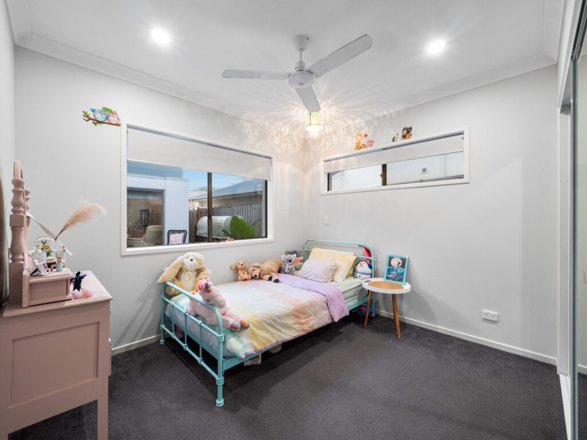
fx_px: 237
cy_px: 220
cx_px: 294
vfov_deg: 85.7
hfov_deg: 102.1
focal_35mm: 14
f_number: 8
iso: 400
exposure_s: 1/2.5
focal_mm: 7
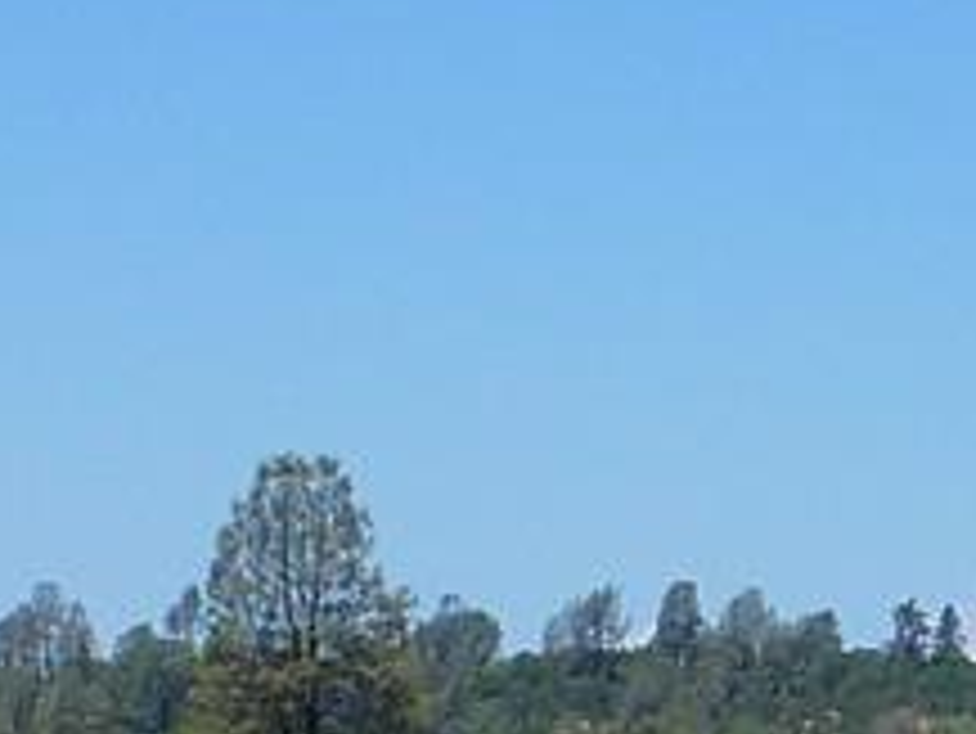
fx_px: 7476
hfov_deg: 7.3
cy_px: 1441
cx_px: 1777
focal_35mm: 265
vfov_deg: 5.5
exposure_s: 1/400
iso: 80
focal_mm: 6.5
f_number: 5.6
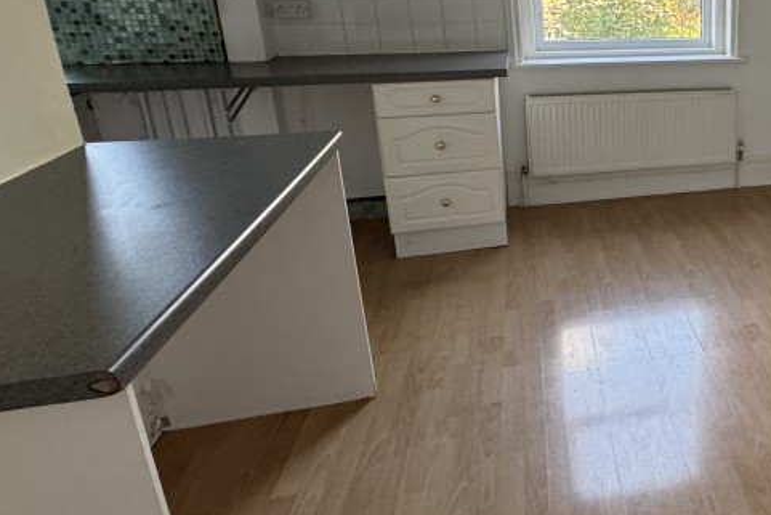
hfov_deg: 50.1
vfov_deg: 41.4
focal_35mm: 31
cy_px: 146
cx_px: 753
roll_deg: -1.1
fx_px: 664
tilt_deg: -13.6
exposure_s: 1/99
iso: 250
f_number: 2.2
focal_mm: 2.22
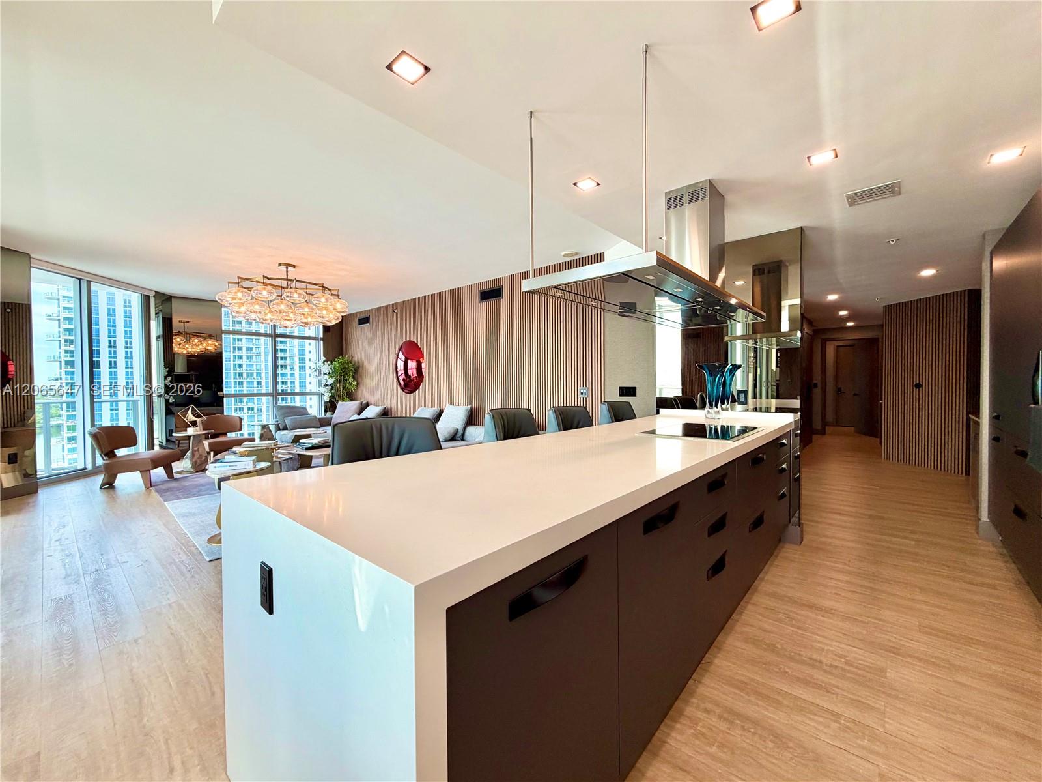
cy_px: 391
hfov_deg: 102.1
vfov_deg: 85.7
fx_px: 421
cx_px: 521
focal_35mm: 14
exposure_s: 1/120
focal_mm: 2.22
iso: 50
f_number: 2.2
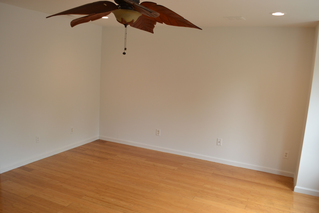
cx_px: 160
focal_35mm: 30
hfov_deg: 61.9
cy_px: 106
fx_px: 266
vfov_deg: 43.6
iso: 400
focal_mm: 20
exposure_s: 1/125
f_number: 5.6
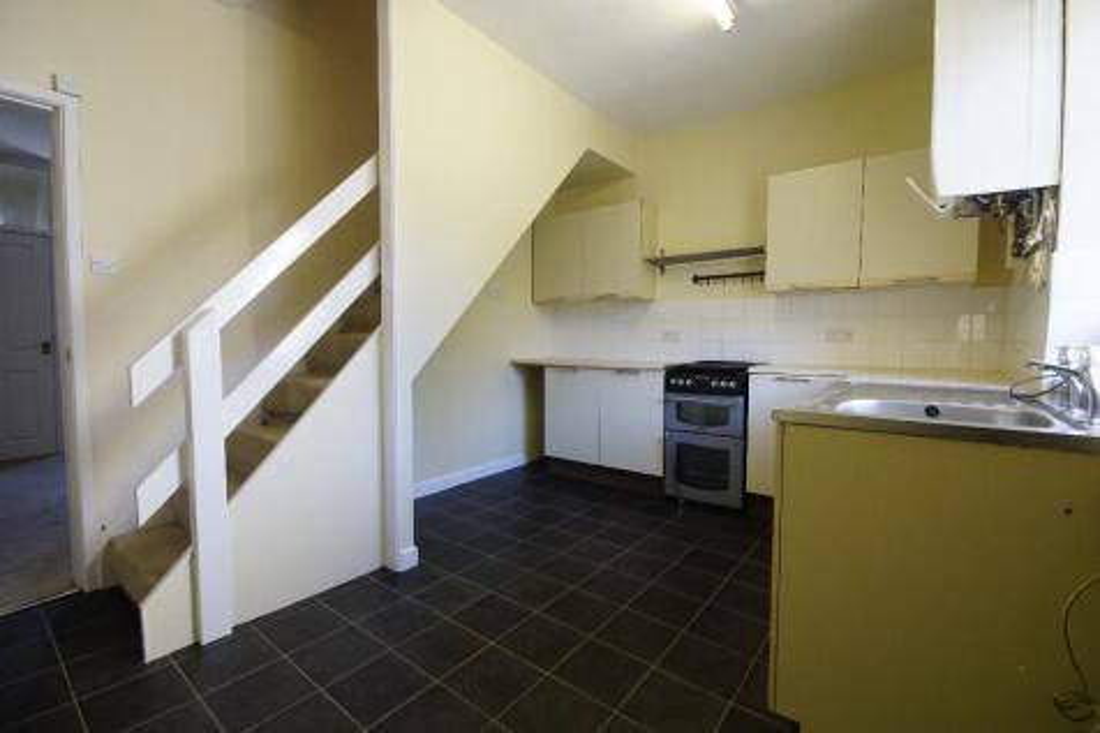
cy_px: 366
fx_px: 458
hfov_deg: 100.4
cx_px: 550
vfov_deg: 77.3
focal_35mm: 15
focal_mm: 10
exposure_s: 1/15
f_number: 10
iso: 800
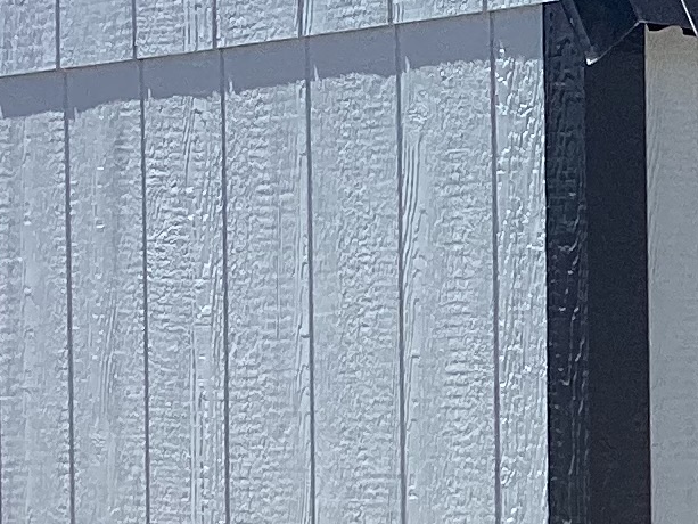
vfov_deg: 9.0
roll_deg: +0.2
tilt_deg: -3.5
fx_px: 3328
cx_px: 902
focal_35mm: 165
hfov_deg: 11.7
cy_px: 478
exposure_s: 1/947
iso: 25
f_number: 2.4
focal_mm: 3.3
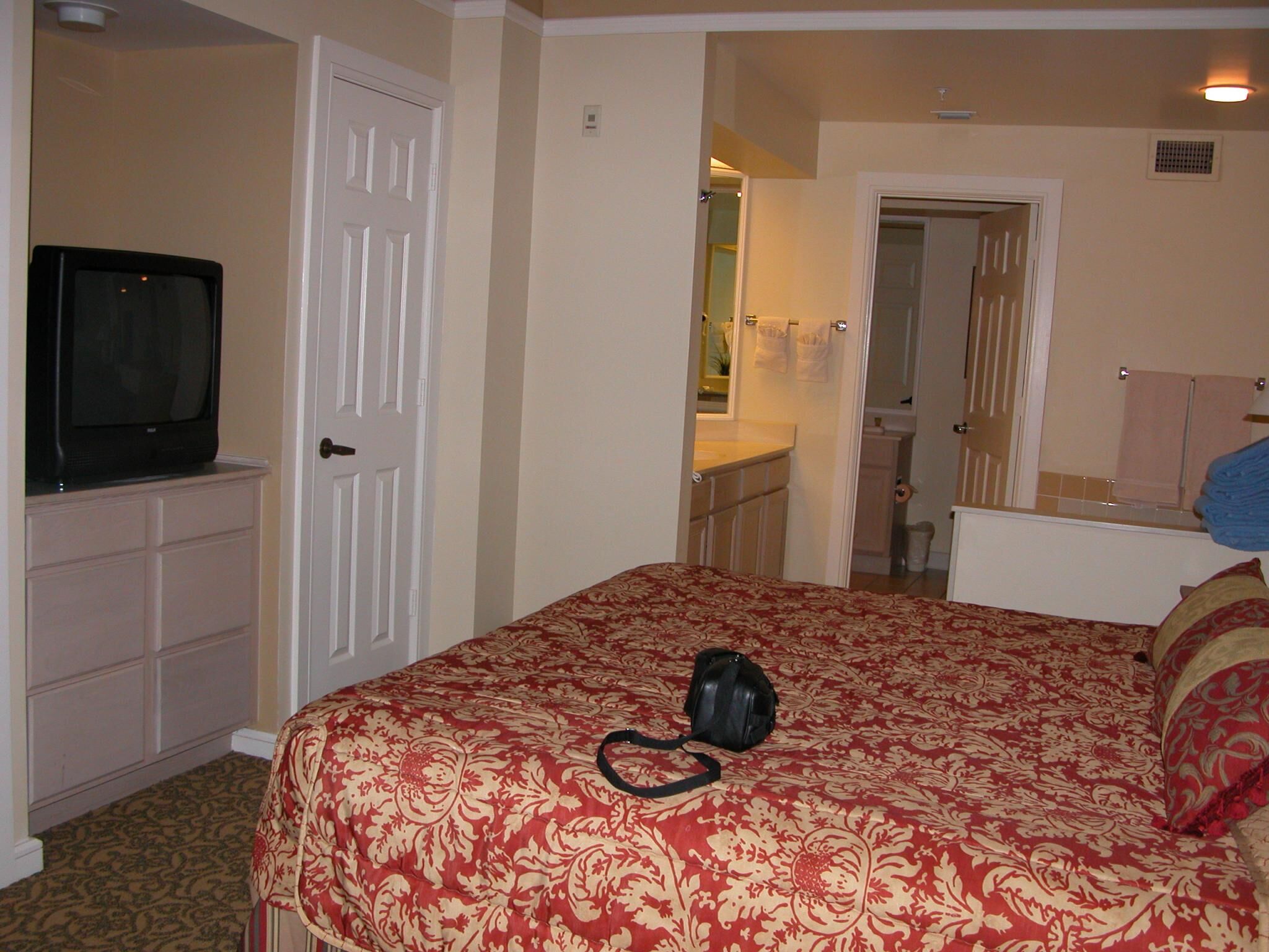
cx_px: 634
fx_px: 1283
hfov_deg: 52.6
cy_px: 476
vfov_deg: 40.7
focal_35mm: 35
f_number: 2.8
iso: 200
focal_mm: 8.9
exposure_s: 1/60
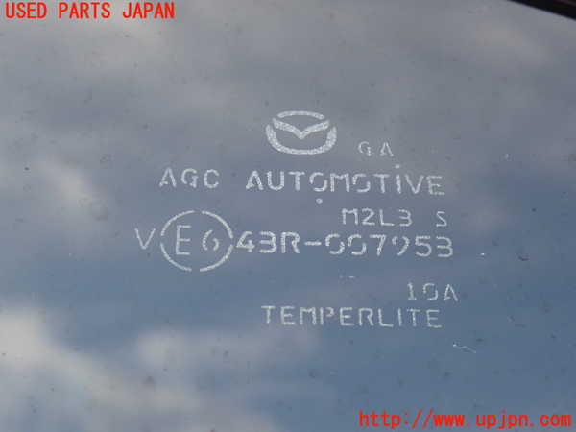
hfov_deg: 29.0
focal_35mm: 67
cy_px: 216
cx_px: 288
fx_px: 1115
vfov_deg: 21.9
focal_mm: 11.88
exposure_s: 1/60
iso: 250
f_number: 3.8
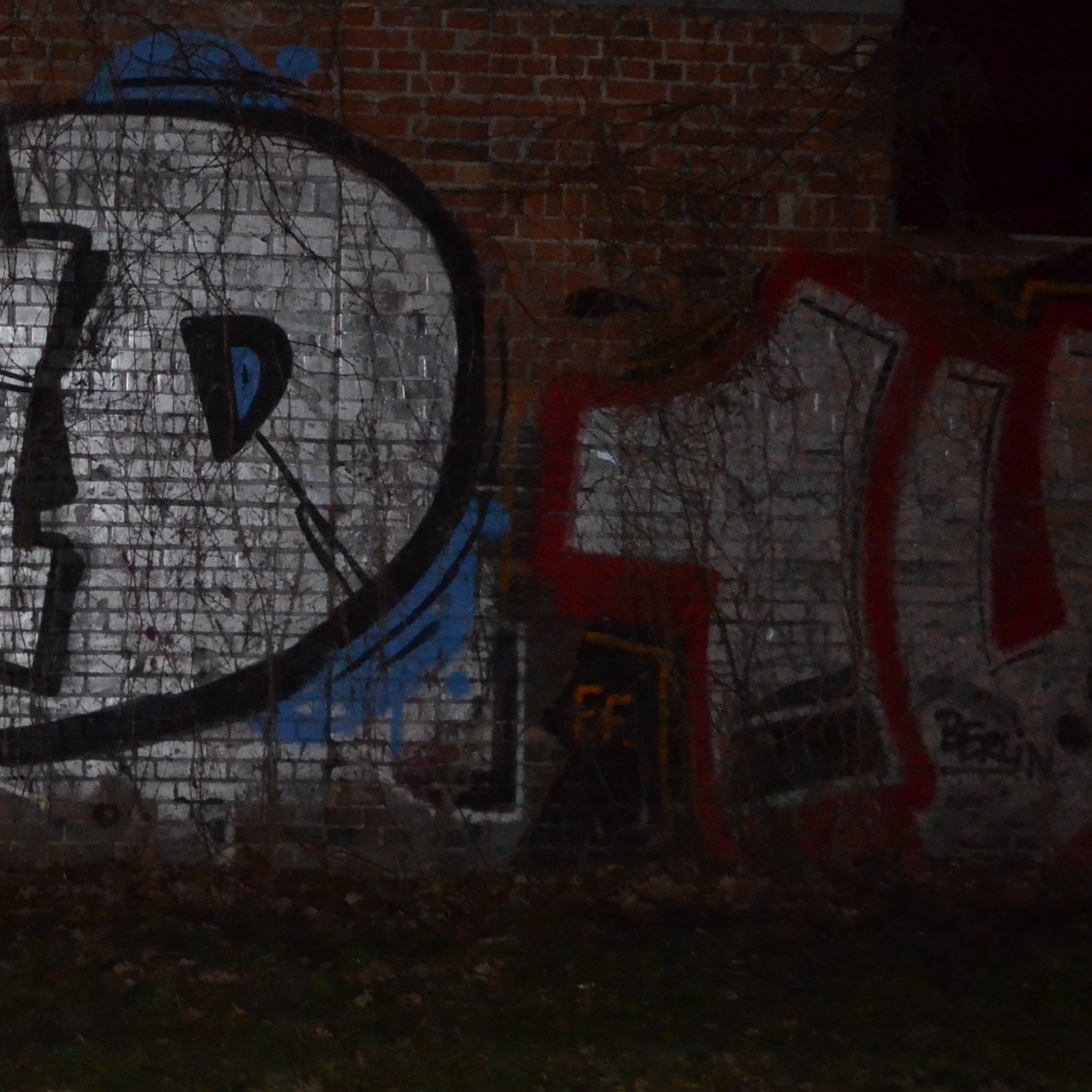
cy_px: 489
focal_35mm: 64
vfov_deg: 26.9
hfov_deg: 25.2
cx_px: -63
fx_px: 2284
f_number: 3.5
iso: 3200
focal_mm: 18
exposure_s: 1/60
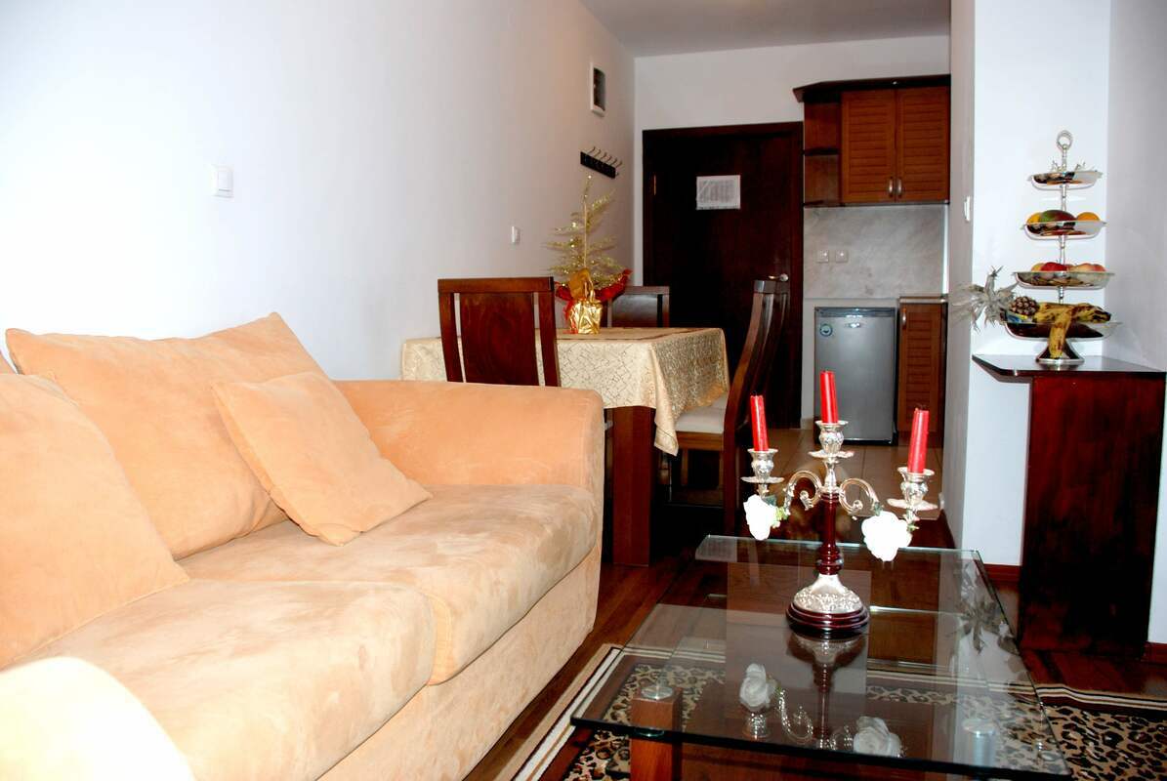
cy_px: 390
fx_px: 876
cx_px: 584
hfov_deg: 67.3
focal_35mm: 27
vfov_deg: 48.1
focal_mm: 18
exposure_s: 1/60
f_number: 3.5
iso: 200
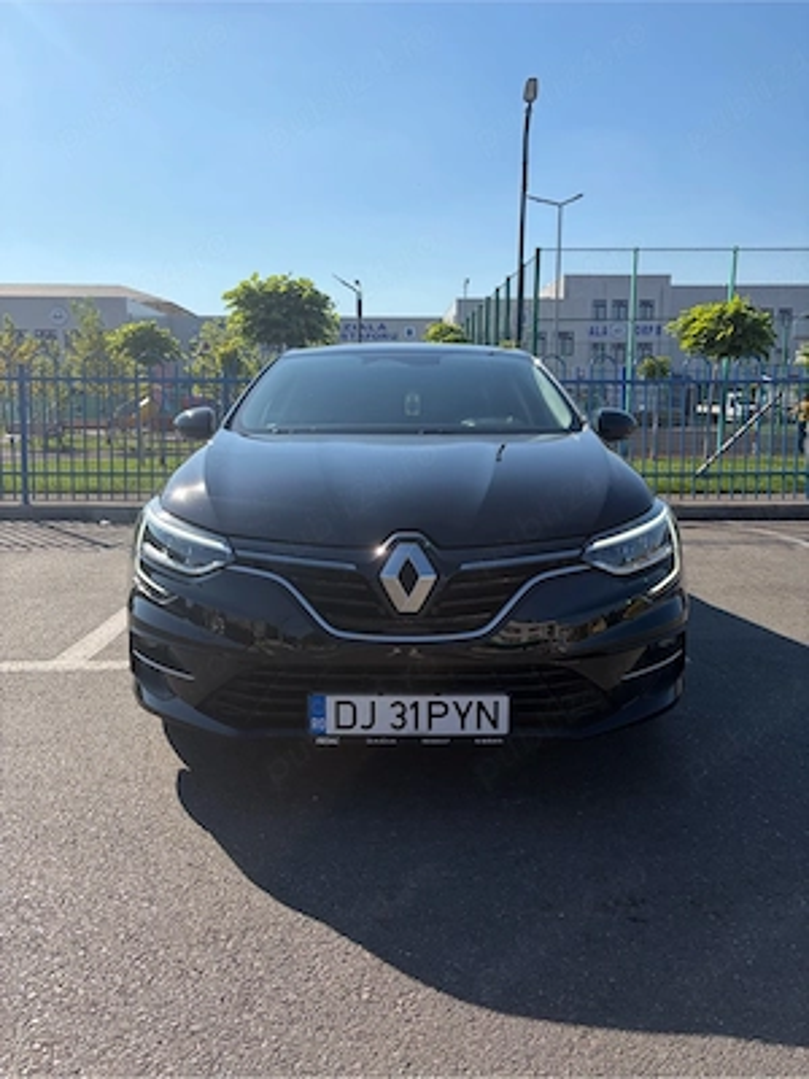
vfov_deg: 67.3
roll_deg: +0.4
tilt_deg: -8.7
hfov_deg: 53.1
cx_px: 404
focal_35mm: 26
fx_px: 810
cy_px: 540
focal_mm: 5.96
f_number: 1.6
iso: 50
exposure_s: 1/3831
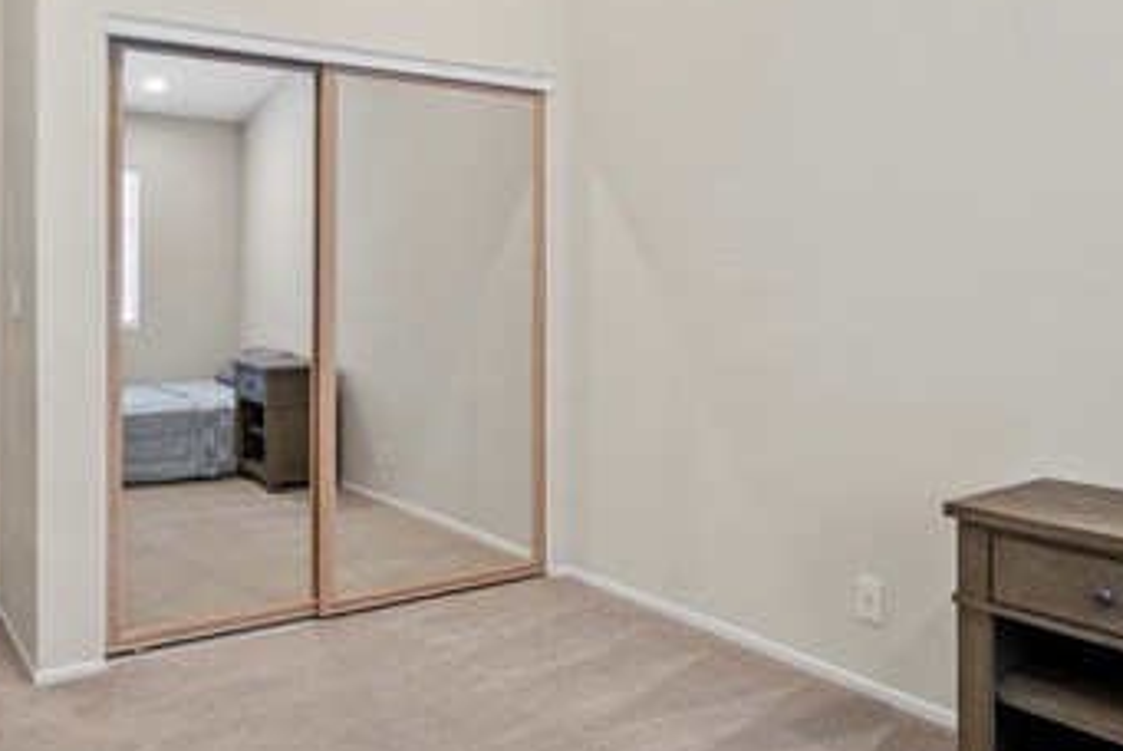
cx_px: 425
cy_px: 288
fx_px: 937
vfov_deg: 43.4
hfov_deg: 61.1
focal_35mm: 30
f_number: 6.3
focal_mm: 16
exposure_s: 1/13
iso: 250
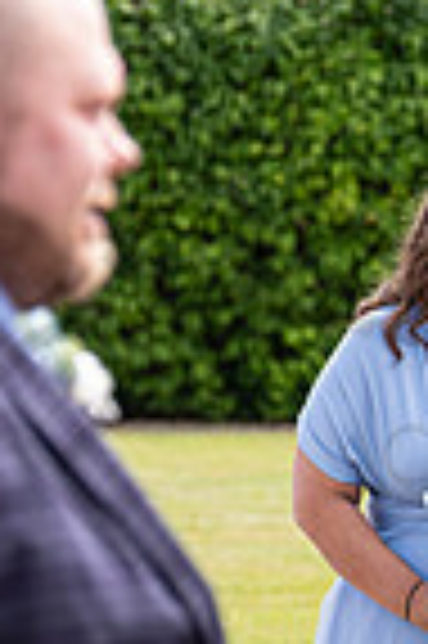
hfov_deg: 4.1
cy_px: 266
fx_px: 6024
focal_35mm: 337
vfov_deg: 6.1
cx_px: 455
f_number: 3.2
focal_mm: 71.5
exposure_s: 1/640
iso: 200
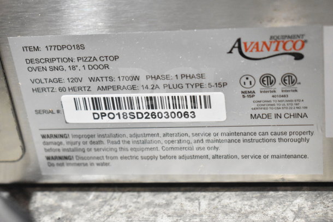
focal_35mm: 82
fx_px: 763
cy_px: 111
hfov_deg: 24.6
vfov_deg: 16.6
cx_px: 166
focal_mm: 55
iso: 6400
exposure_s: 1/160
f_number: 6.3
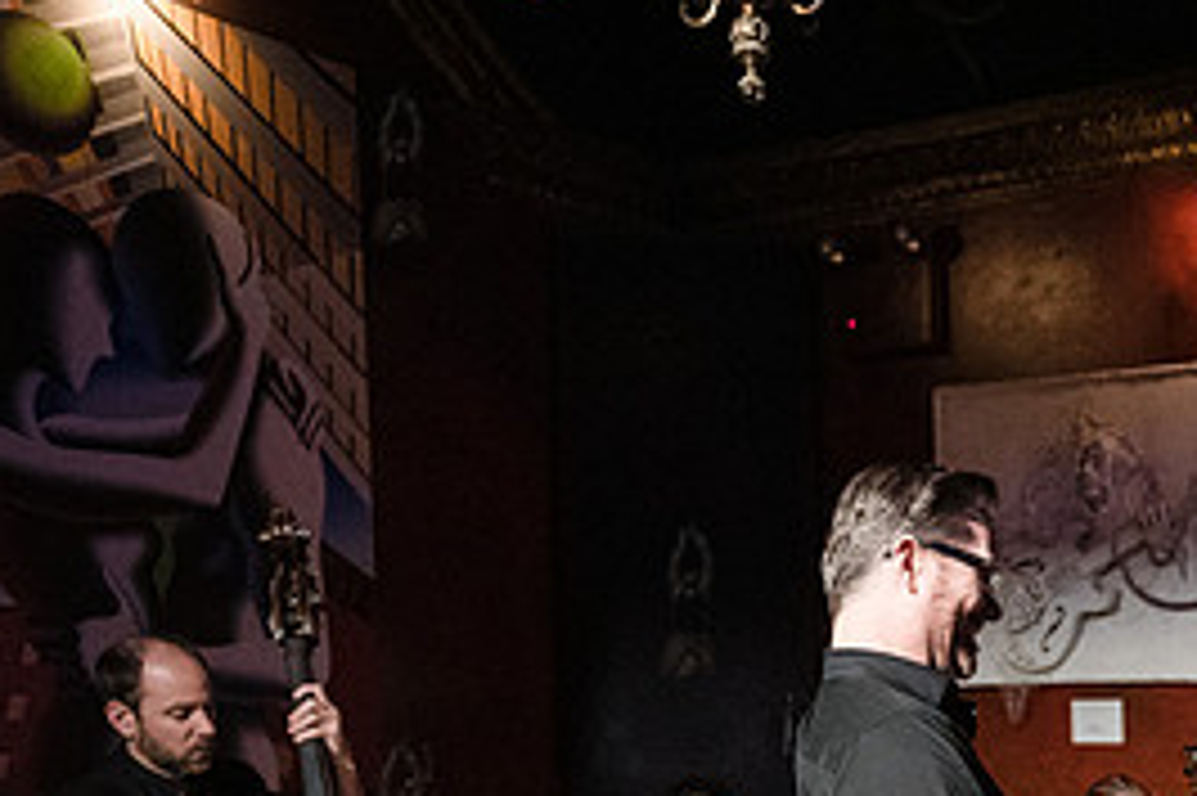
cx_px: 1281
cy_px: 960
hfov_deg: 29.9
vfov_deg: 20.7
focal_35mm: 61
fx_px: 2027
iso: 4000
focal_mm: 24
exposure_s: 1/200
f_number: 2.8
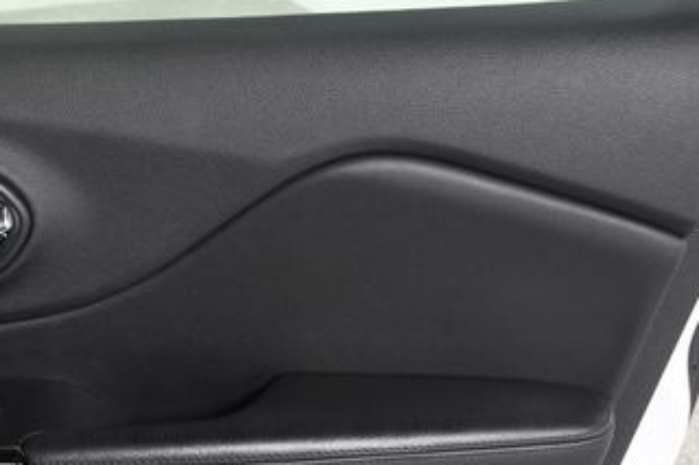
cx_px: 61
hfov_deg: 28.5
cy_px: 410
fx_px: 1320
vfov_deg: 19.7
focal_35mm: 68
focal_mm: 23
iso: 100
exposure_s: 1/160
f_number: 4.5
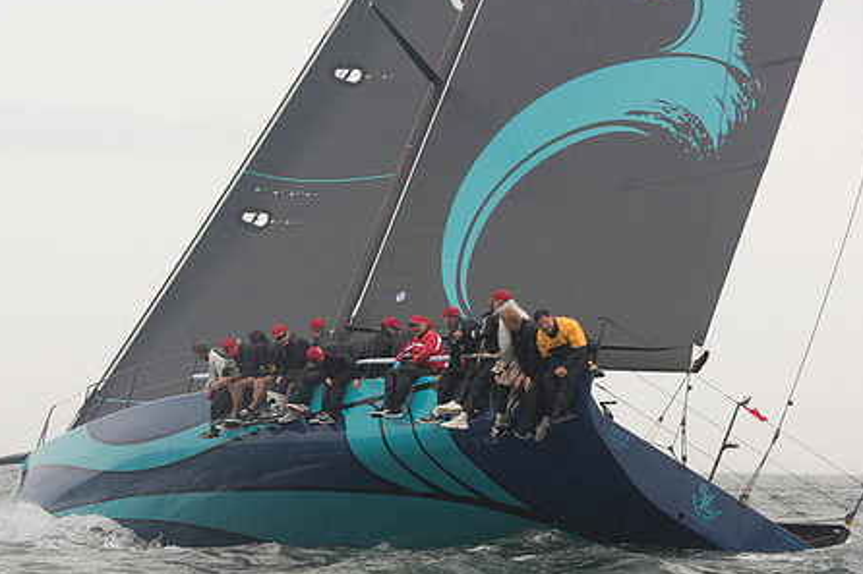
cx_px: 385
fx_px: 3618
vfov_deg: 9.1
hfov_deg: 13.6
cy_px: 333
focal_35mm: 151
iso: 320
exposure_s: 1/1000
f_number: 5
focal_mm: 116
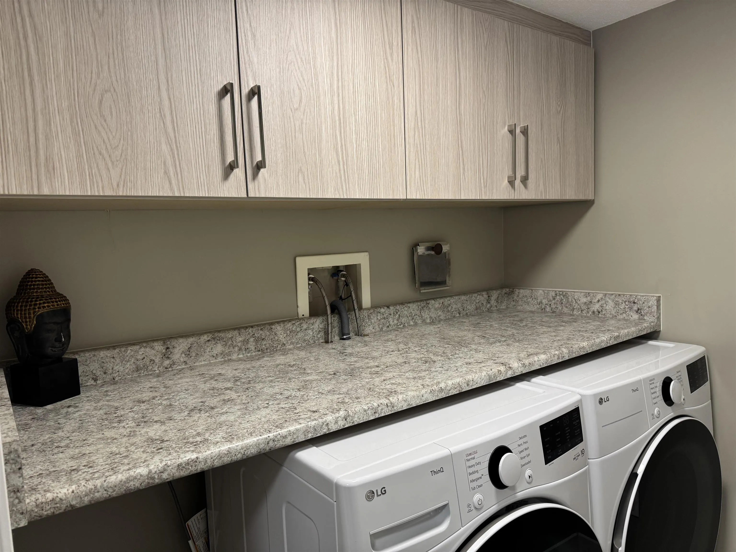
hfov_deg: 71.6
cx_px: 368
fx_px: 510
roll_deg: +2.9
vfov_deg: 56.8
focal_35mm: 24
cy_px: 276
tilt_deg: -4.1
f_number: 1.78
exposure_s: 1/120
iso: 160
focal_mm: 6.76
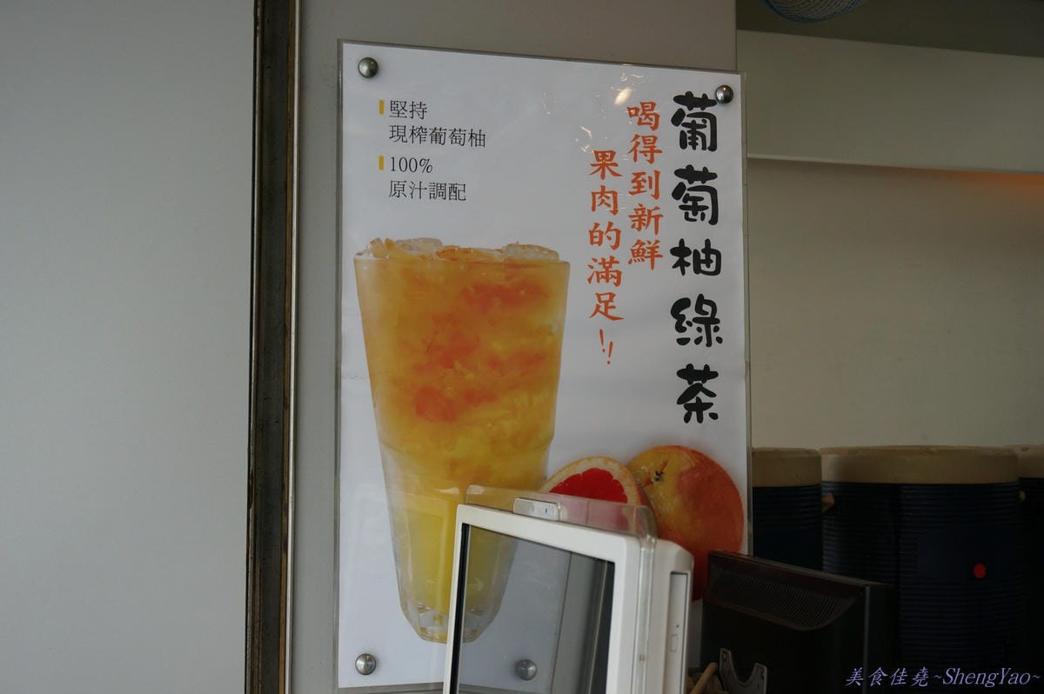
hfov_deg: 42.4
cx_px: 522
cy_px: 347
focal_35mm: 46
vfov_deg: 28.9
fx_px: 1347
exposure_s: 1/160
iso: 400
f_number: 5
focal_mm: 31
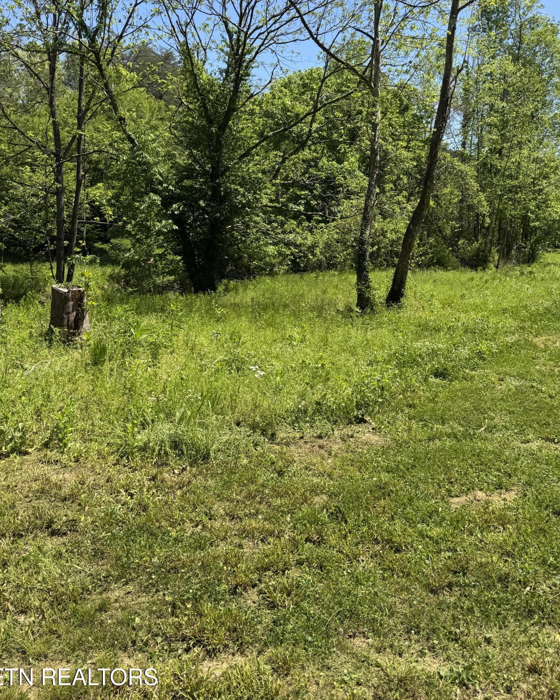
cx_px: 290
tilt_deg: -6.2
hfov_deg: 53.2
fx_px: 559
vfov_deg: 63.9
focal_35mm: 27
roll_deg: +0.0
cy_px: 311
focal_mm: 6.76
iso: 80
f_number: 1.78
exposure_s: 1/2710
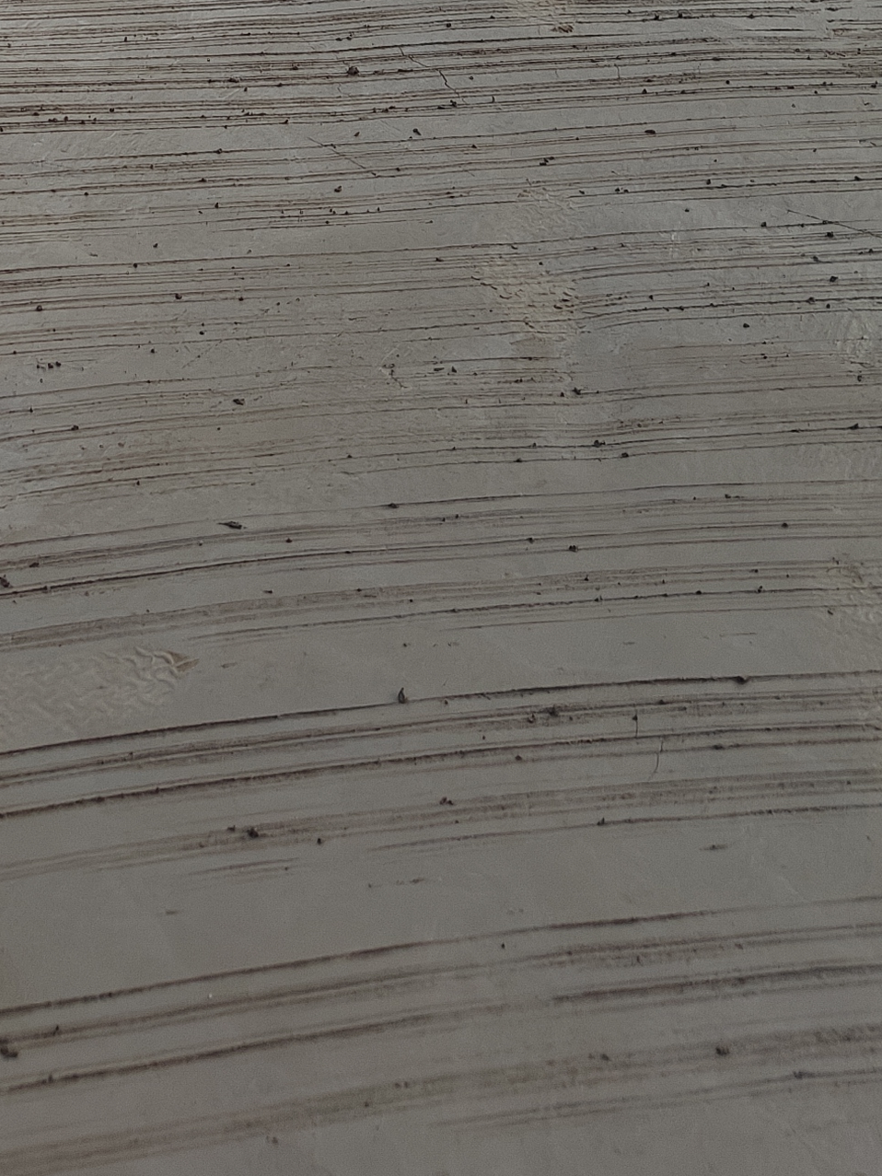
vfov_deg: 21.4
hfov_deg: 19.0
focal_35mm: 77
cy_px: -571
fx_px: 2615
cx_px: 204
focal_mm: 5.59
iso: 50
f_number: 1.8
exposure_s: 1/536
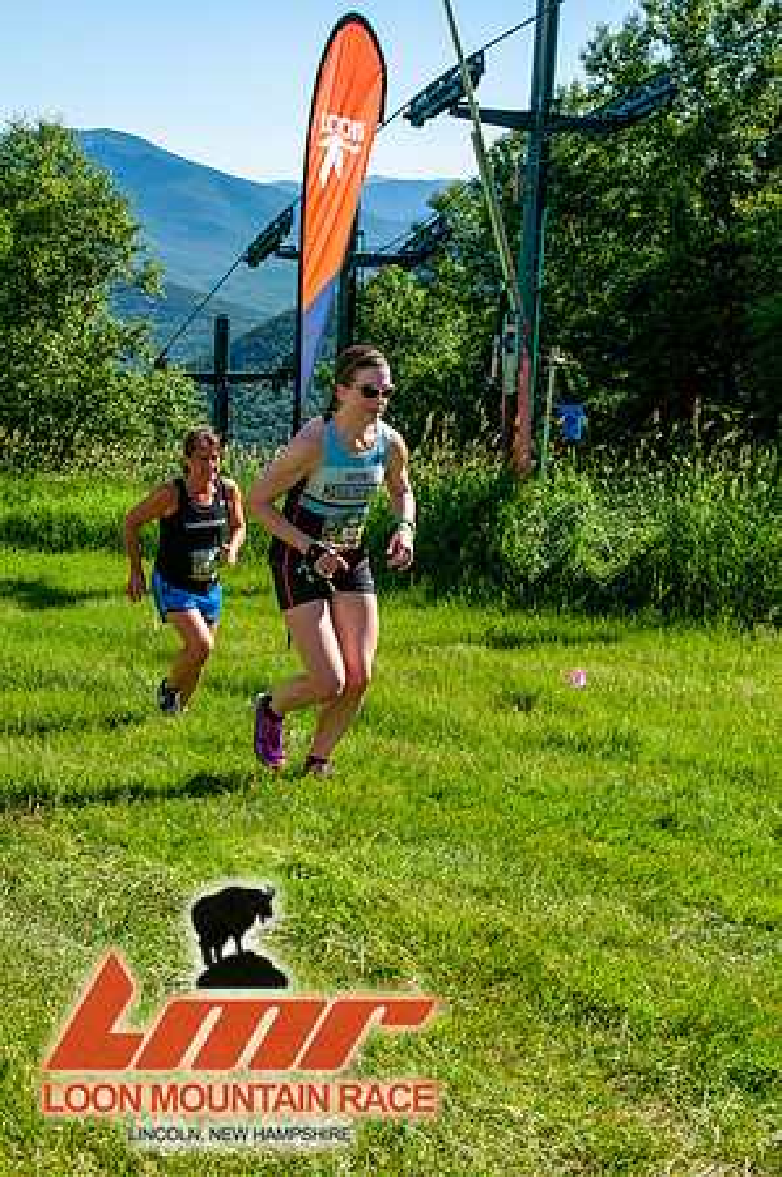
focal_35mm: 51
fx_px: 1665
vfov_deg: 38.9
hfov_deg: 26.4
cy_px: 588
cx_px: 391
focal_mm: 34
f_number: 8
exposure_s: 1/320
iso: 200
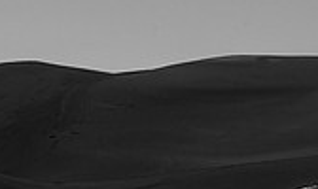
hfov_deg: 3.8
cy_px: 268
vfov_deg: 2.3
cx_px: 473
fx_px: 4755
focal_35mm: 556
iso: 160
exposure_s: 1/50
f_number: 13
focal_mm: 135
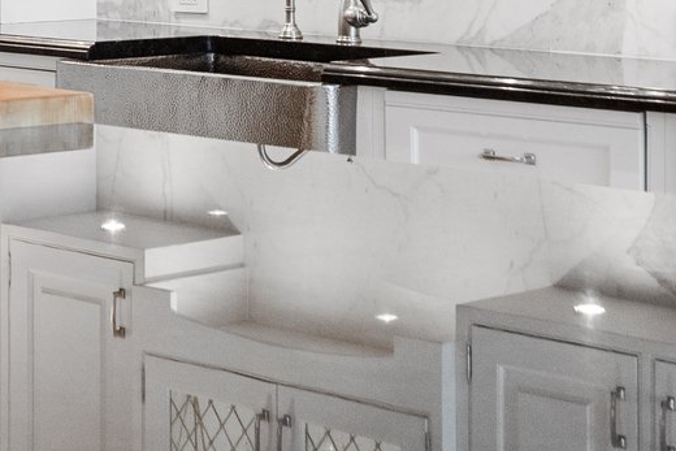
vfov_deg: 11.0
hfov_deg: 16.2
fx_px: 2291
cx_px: -92
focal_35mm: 122
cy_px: -145
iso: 4000
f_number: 5.6
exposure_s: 1/40
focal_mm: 31
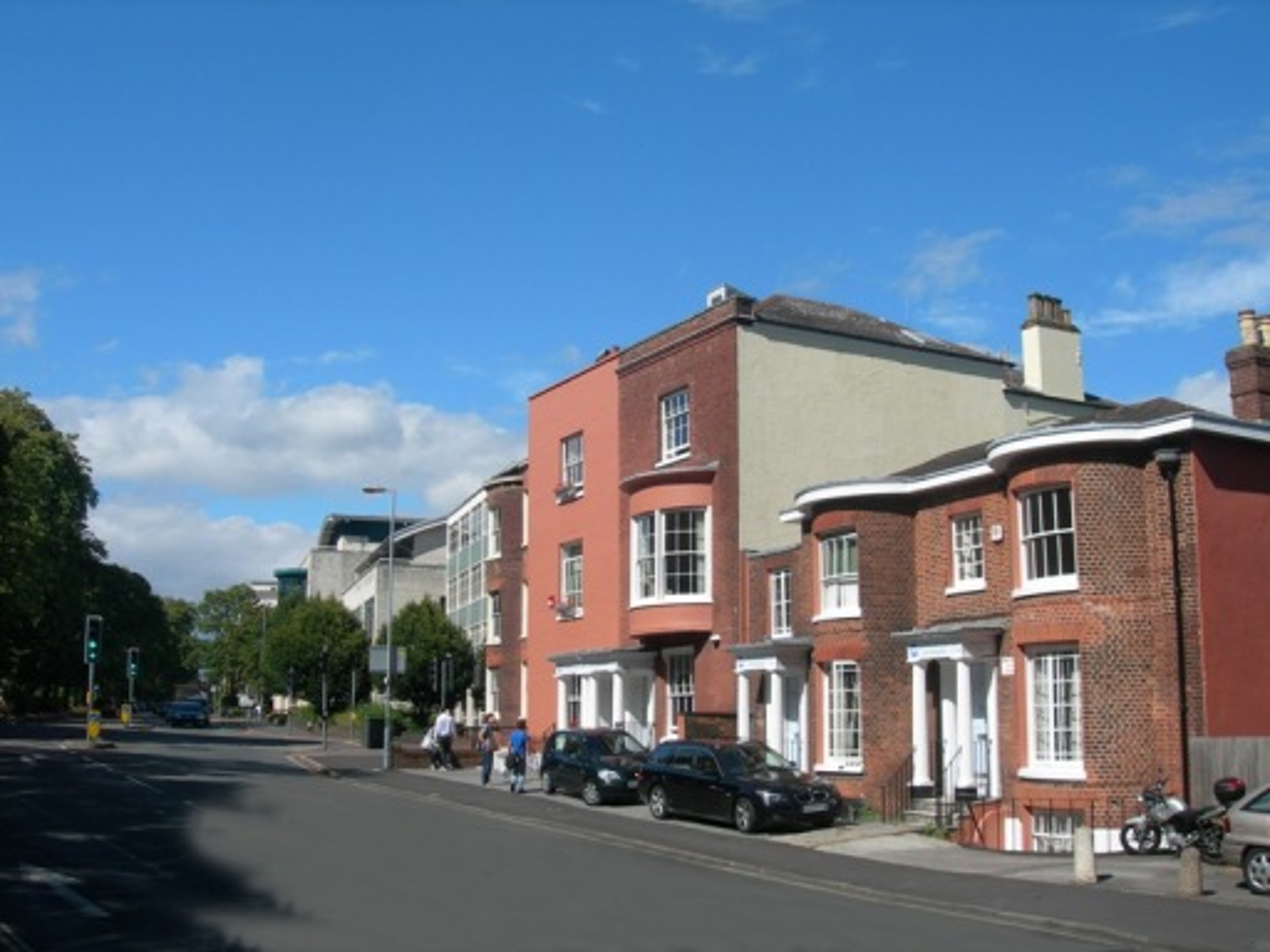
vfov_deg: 37.7
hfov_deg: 49.0
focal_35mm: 38
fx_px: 1394
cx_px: 635
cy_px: 476
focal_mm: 7.8
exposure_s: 1/712
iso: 50
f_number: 4.8
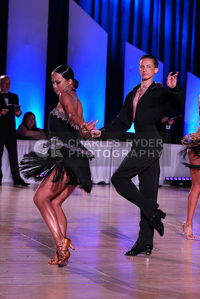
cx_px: 100
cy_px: 150
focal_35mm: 121
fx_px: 1008
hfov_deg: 11.3
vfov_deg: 16.9
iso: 4000
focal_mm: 121
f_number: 5
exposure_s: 1/320
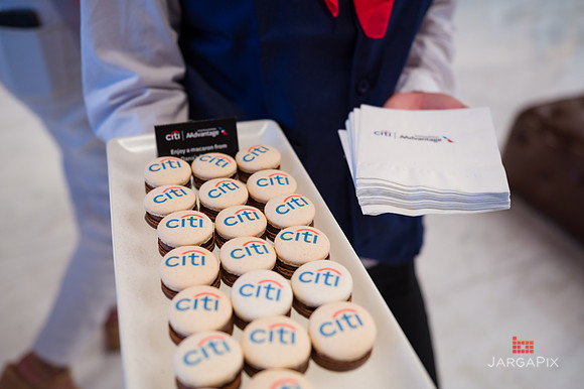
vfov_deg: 36.8
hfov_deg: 53.2
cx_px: 292
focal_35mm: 36
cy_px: 194
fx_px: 584
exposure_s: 1/200
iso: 800
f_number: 3.2
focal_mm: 36
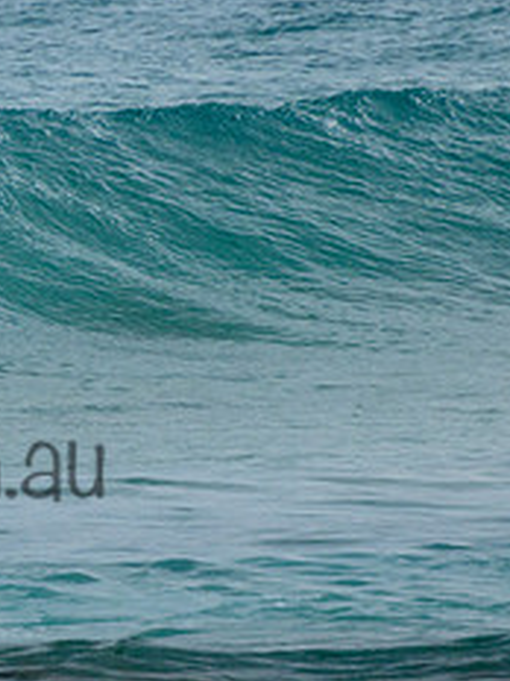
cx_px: -228
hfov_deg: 1.1
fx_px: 25930
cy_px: 247
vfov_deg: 1.5
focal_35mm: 1320
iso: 640
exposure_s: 1/2000
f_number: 5.6
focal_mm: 400
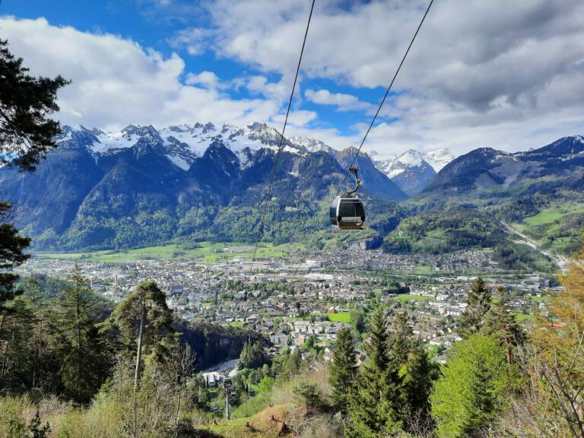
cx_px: 292
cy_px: 219
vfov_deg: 54.9
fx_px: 422
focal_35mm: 25
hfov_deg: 69.4
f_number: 2
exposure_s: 1/1142
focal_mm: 4.6
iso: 32
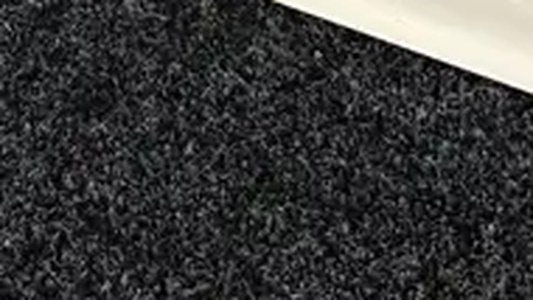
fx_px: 1993
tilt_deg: -38.4
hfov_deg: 15.2
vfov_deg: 7.4
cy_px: -648
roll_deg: +1.3
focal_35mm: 141
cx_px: 224
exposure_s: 1/50
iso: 125
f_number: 1.78
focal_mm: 6.86
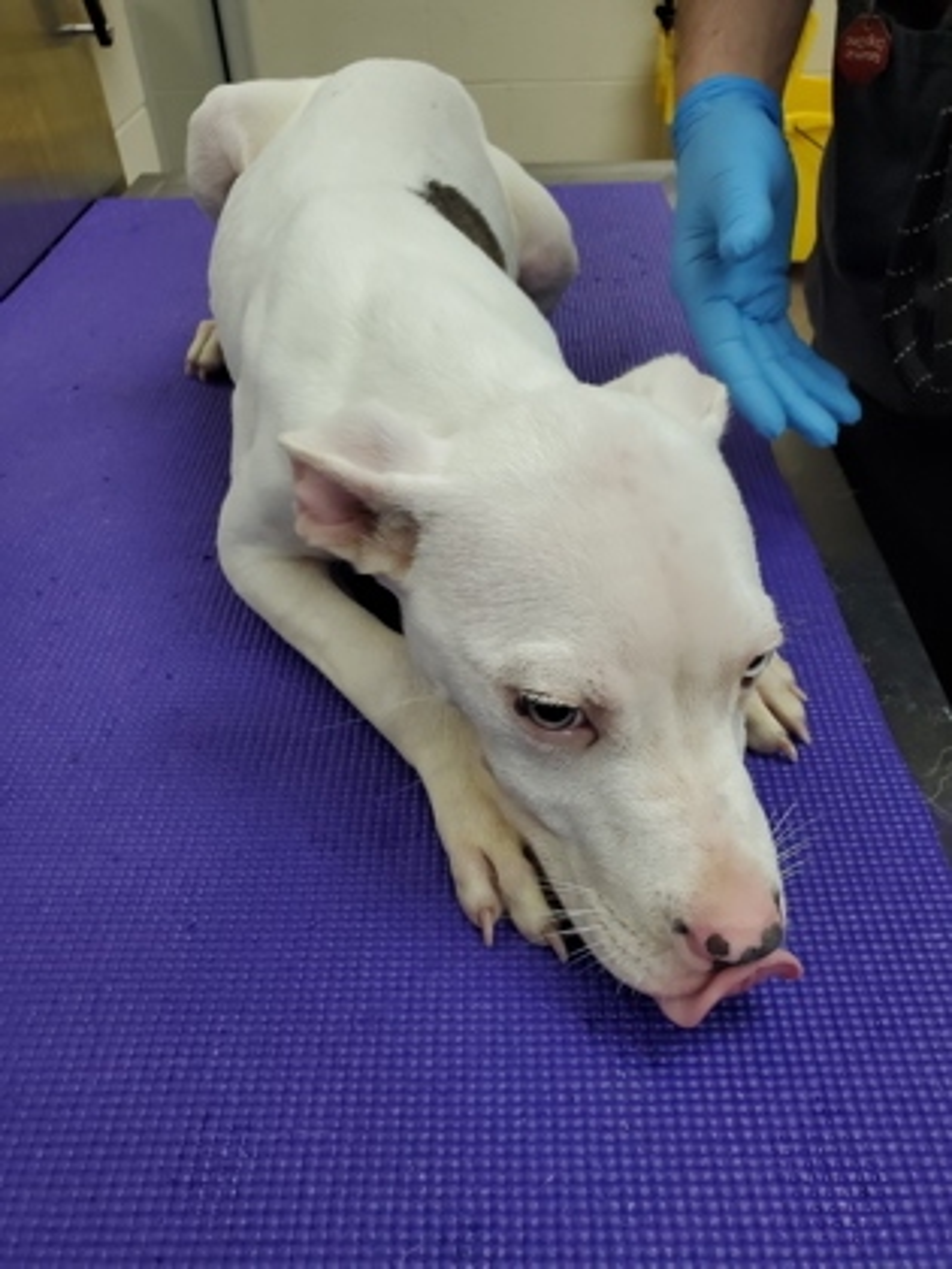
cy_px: 634
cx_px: 476
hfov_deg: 53.1
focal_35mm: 26
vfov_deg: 67.3
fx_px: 953
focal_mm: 4.3
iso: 200
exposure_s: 1/120
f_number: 2.4
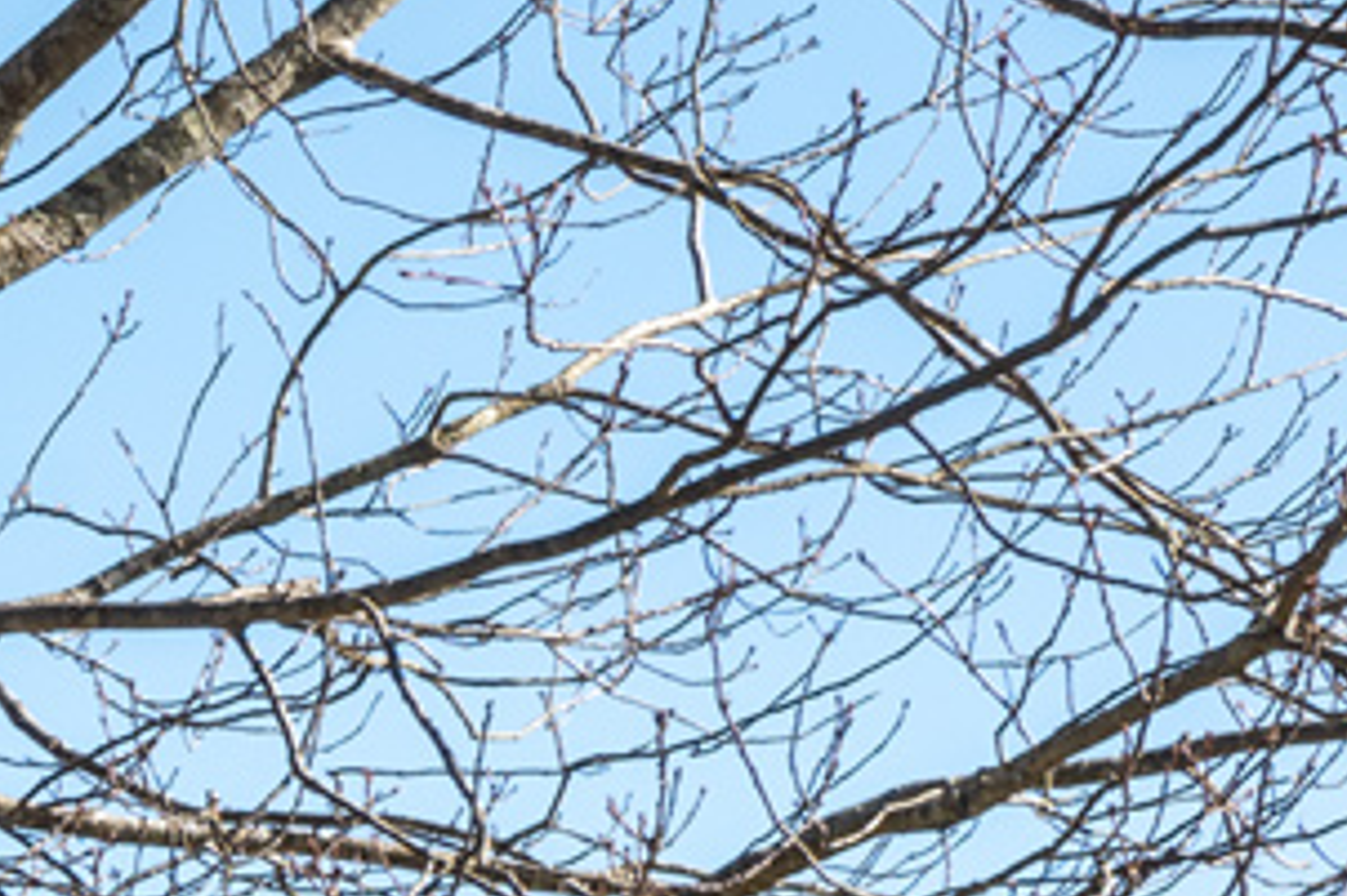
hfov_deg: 5.2
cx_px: -2012
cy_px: 2775
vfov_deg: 3.5
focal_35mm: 380
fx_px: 14210
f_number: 14
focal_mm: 56
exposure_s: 1/100
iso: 125
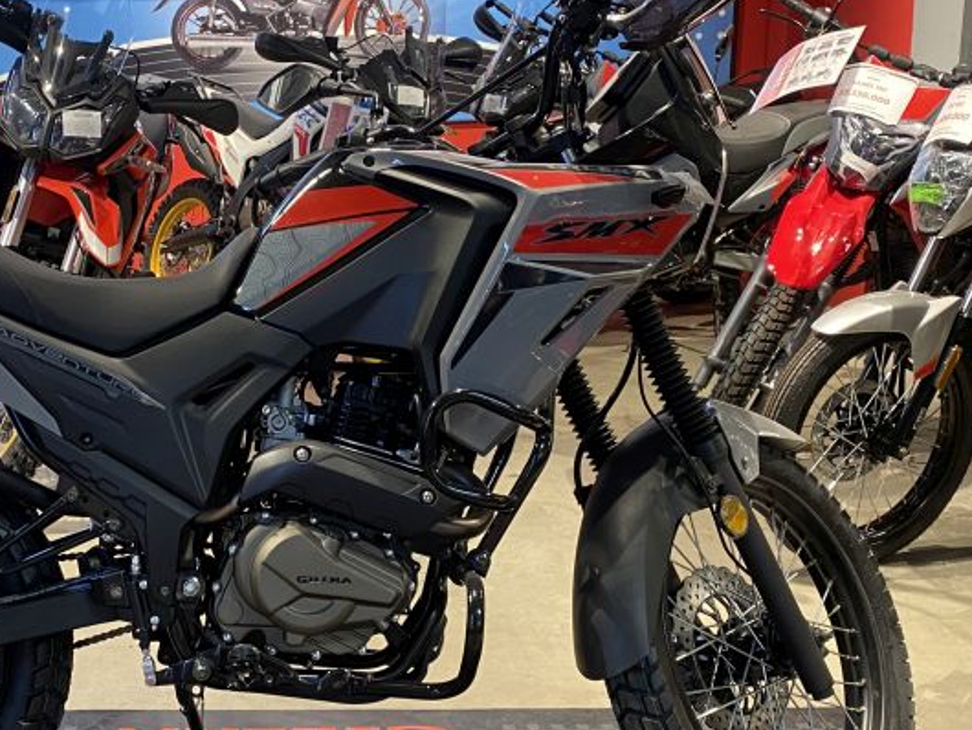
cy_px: 384
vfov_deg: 28.1
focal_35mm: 52
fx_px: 1461
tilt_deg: -11.7
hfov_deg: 36.2
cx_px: 284
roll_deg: +0.8
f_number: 1.8
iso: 160
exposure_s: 1/50
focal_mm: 4.25
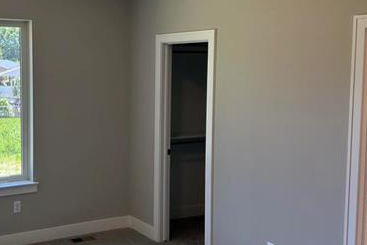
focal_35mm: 52
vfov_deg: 26.0
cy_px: 104
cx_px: 102
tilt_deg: -3.5
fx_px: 530
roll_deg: -1.4
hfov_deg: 37.5
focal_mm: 6.86
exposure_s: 1/166
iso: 100
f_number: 1.78
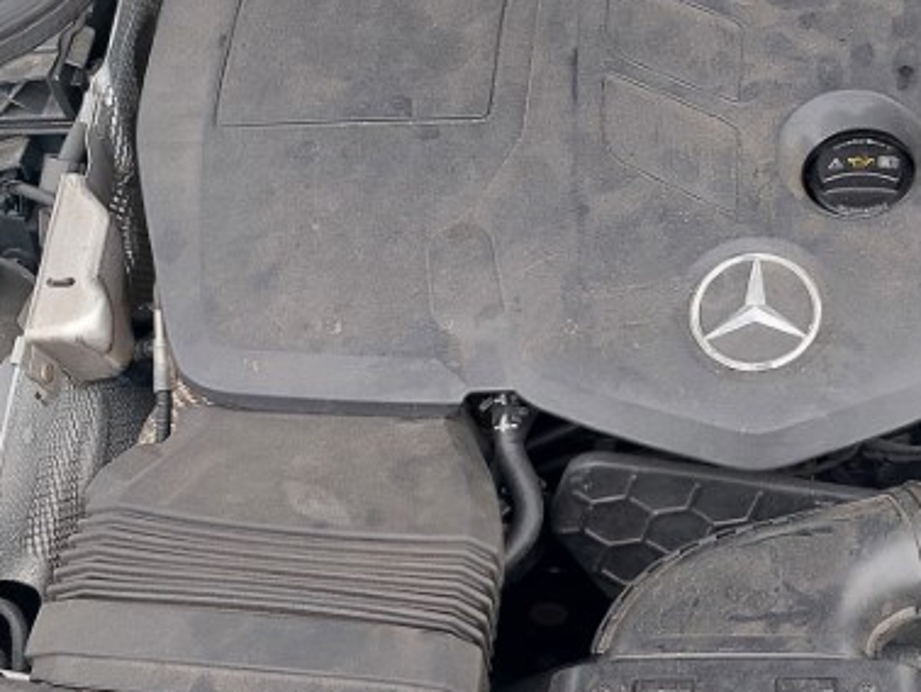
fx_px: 1731
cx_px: 794
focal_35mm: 65
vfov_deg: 22.6
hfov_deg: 28.8
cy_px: 417
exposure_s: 1/50
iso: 64
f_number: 1.8
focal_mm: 5.23
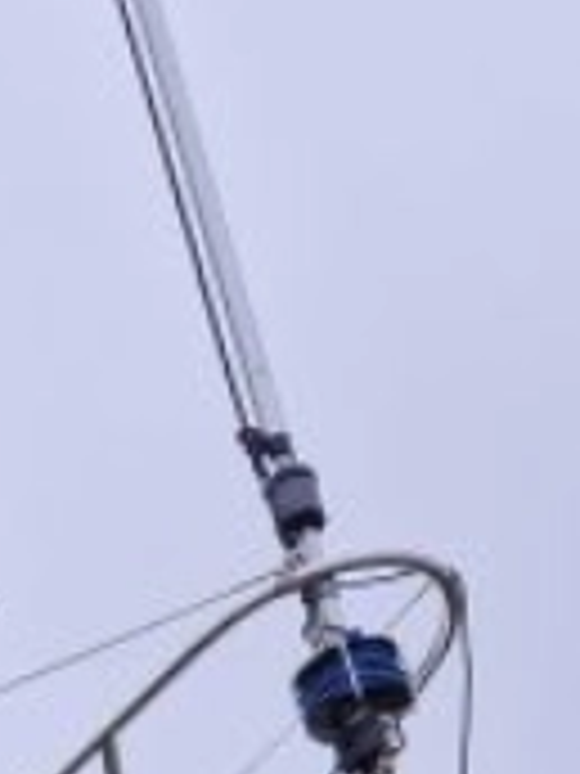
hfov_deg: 14.1
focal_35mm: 98
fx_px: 2189
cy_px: 1485
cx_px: -292
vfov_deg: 16.1
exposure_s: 1/180
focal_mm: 5.4
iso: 50
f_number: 1.8
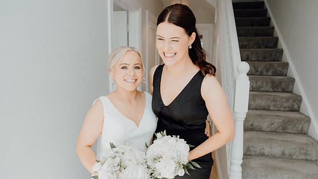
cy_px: 90
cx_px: 161
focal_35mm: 26
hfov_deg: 71.9
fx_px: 219
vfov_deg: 44.4
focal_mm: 24
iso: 125
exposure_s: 1/160
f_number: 3.5
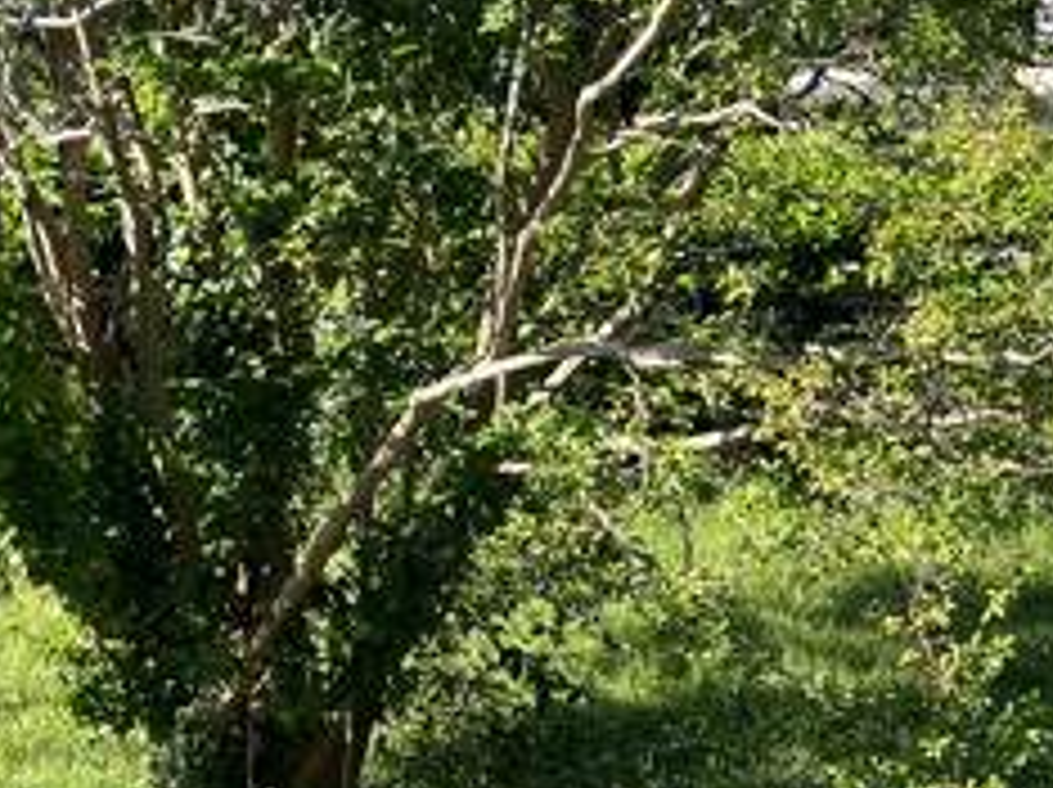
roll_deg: -3.5
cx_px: 968
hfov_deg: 21.5
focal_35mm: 89
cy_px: 617
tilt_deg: -19.1
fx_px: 2705
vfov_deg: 16.5
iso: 50
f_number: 1.6
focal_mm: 5.1
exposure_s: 1/1075
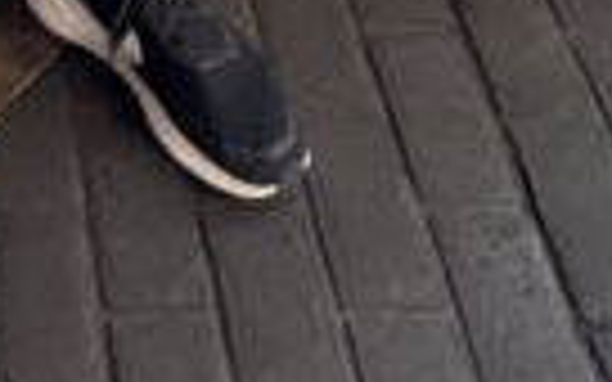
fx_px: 1868
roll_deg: -0.8
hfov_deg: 17.5
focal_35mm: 112
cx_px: -171
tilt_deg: -6.6
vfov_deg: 7.3
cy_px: -1254
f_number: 2.2
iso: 64
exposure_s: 1/186
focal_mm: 2.22
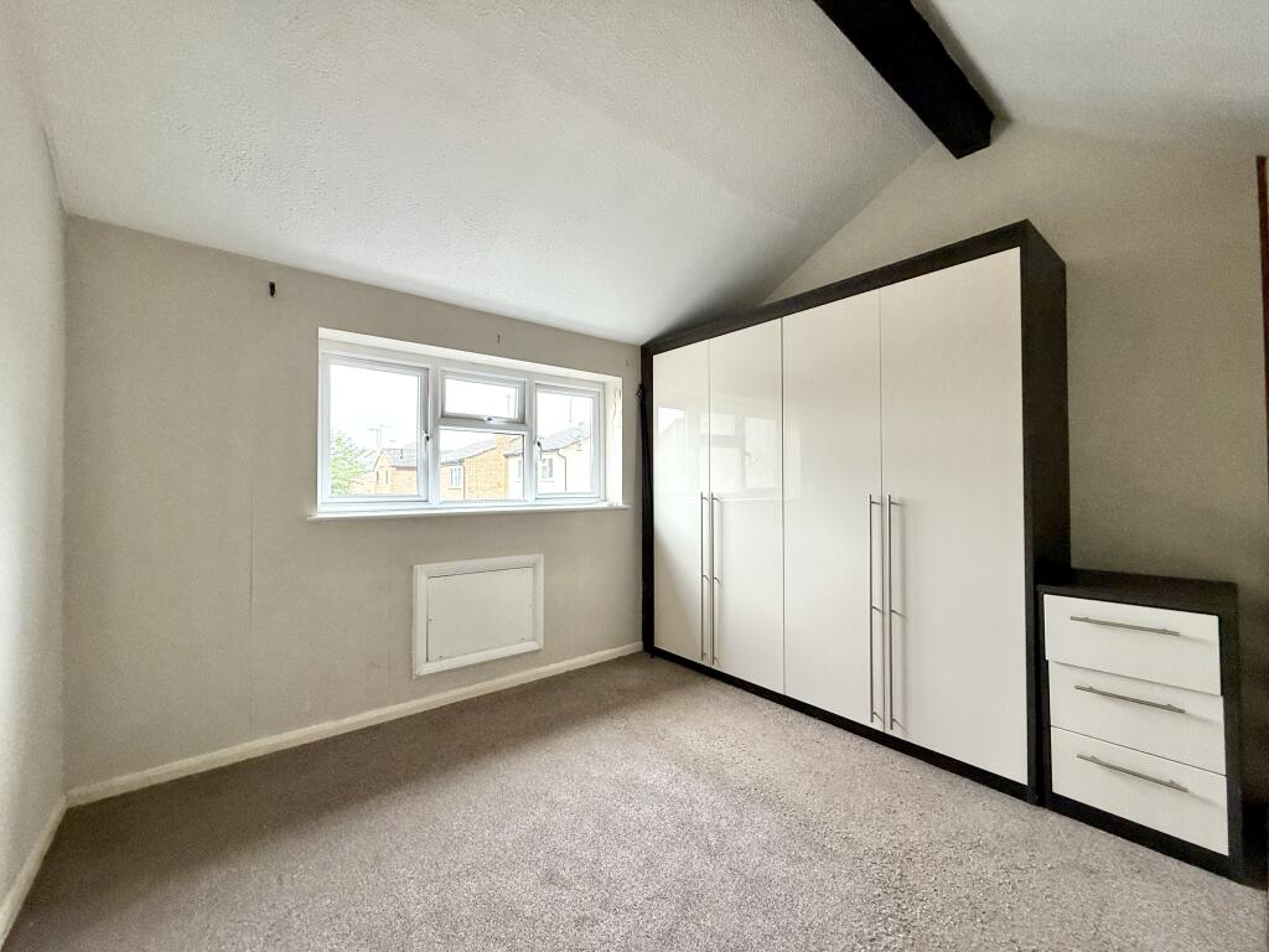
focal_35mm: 14
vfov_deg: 85.7
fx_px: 513
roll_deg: +0.2
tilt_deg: +1.2
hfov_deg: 102.1
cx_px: 634
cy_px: 476
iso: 160
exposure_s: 1/99
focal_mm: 2.22
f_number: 2.2
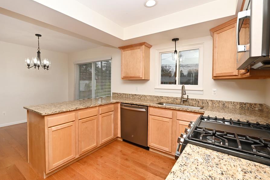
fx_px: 120
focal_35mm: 16
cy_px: 98
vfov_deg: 73.6
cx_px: 121
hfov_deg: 96.4
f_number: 13
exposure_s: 1/60
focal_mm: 14
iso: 800
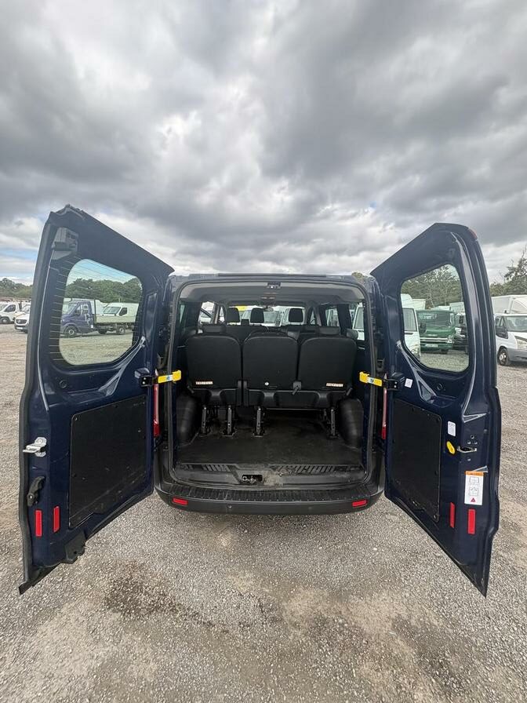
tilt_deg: -1.2
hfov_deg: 85.7
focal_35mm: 14
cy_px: 352
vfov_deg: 102.1
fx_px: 284
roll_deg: -1.7
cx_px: 264
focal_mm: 2.22
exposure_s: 1/498
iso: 64
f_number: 2.2
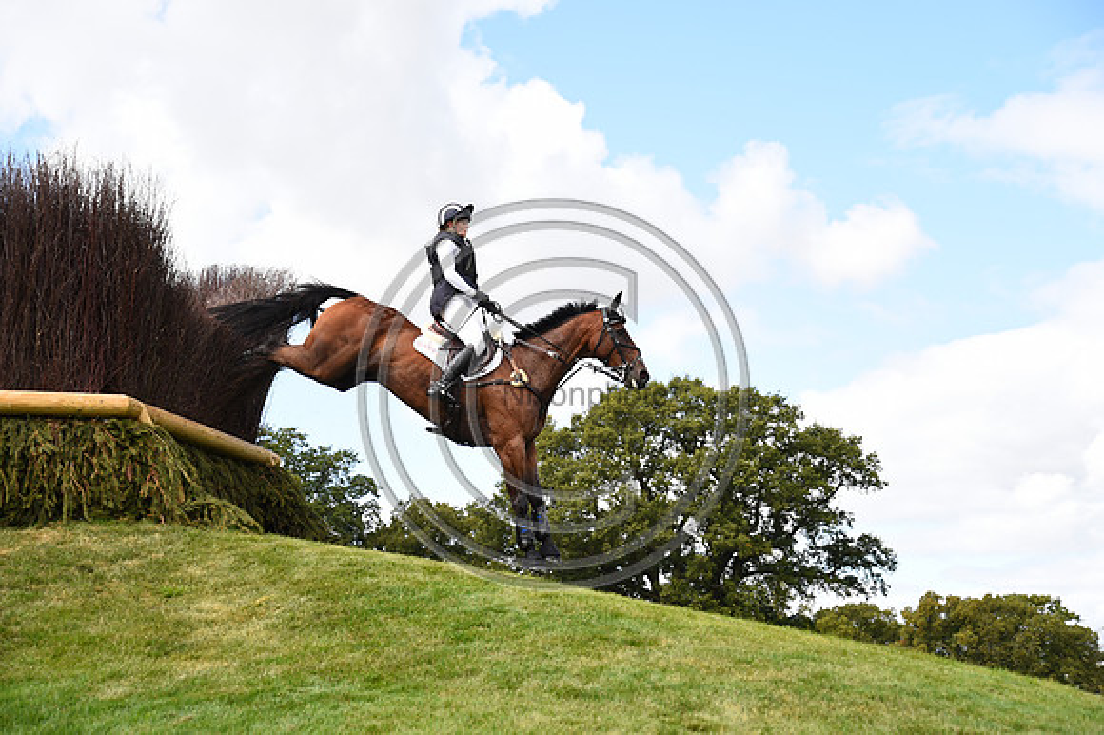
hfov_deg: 35.7
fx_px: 1716
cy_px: 368
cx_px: 552
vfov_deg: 24.2
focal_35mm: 56
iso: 400
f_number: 4.2
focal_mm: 56
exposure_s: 1/1250
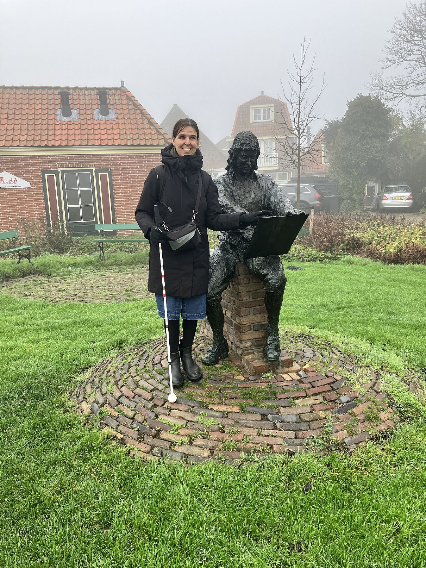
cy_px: 284
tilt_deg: -11.7
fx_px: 459
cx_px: 213
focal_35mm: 28
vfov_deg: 63.4
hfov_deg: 49.8
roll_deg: +2.5
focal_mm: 3.99
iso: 25
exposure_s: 1/212
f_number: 1.8
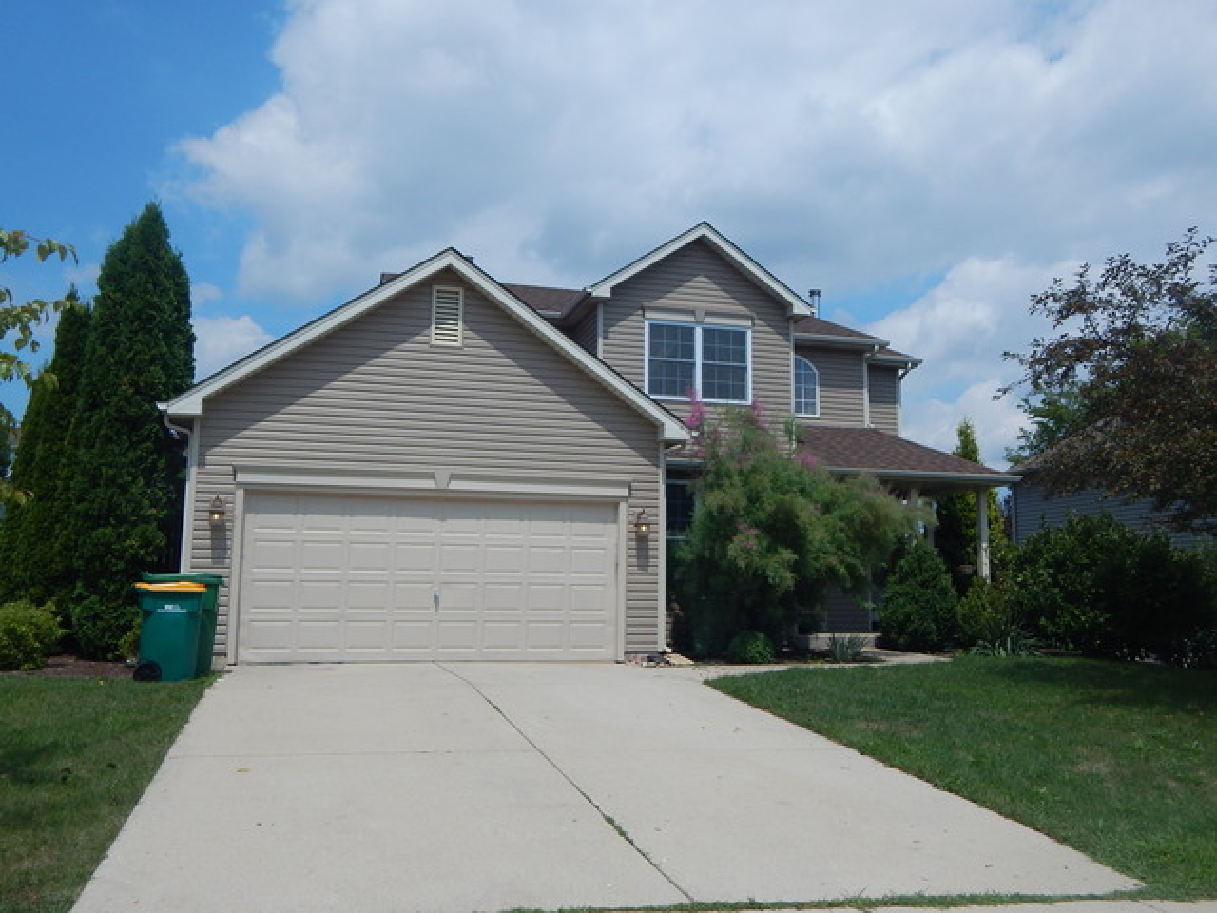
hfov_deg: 58.4
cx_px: 608
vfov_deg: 45.4
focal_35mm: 31
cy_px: 456
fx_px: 1090
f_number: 6.5
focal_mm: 5.6
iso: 125
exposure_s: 1/800
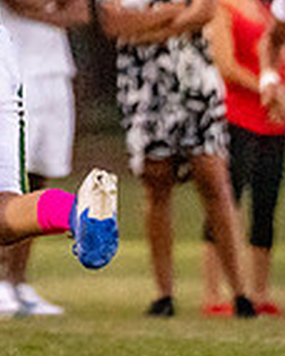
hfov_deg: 1.2
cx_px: -404
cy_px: -435
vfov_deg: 1.4
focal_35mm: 1341
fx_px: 14109
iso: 4000
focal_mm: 200
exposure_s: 1/1250
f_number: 2.8
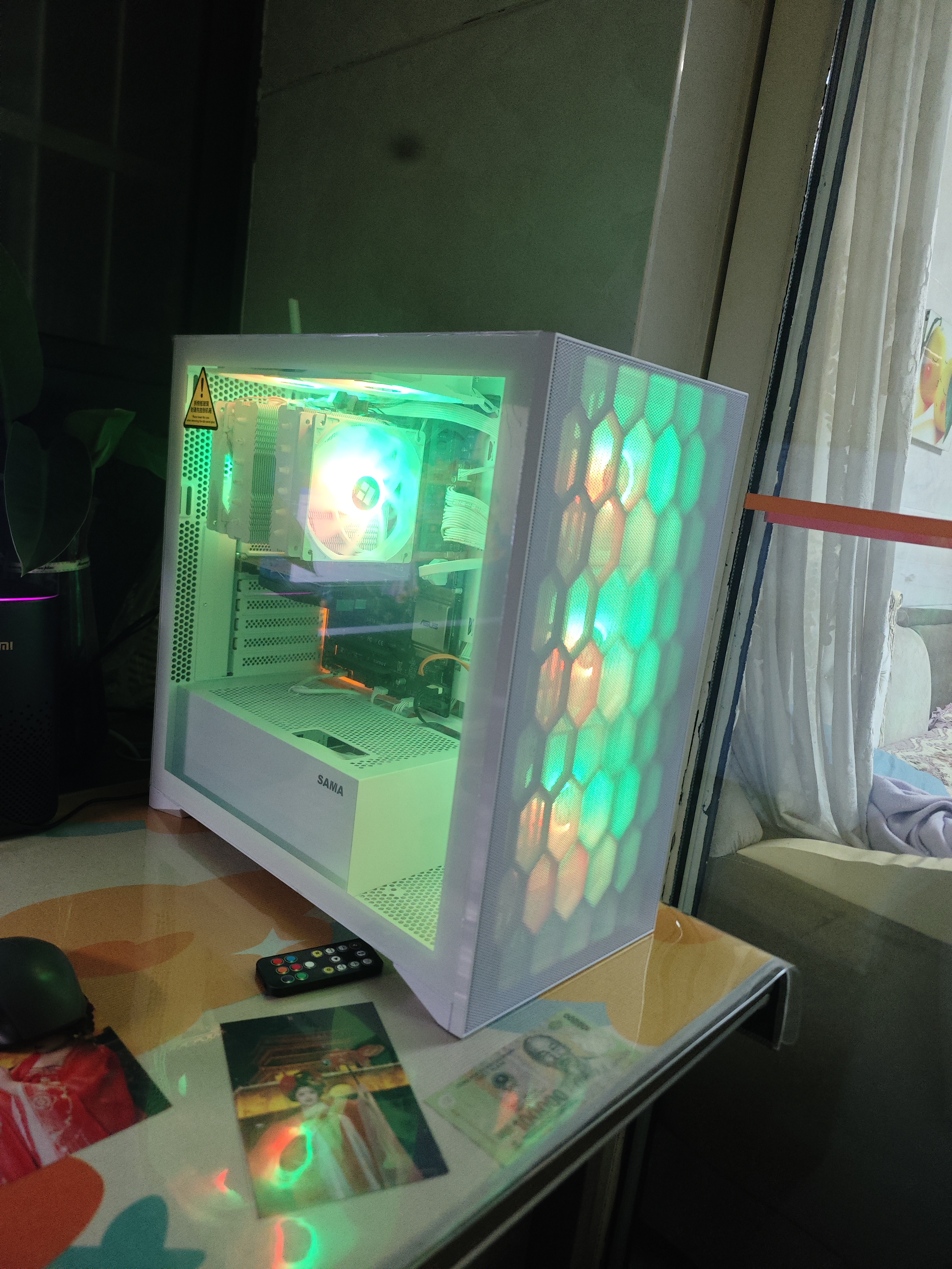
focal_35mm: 23
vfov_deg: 73.9
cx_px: 476
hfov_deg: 58.9
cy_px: 634
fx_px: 843
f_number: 1.9
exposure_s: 1/351
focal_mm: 8.7
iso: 2500
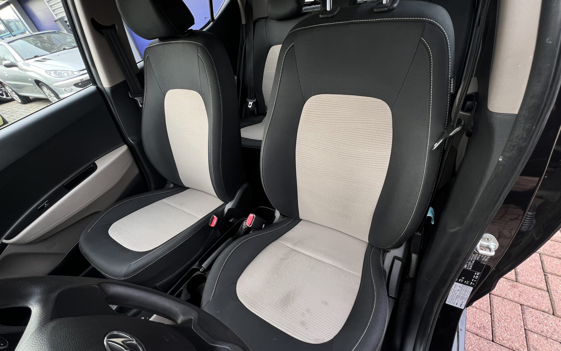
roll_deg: +12.3
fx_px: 214
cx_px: 284
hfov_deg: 105.3
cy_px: 192
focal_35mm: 14
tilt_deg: -40.7
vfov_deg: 78.4
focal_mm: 1.57
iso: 80
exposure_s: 1/99
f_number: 1.8
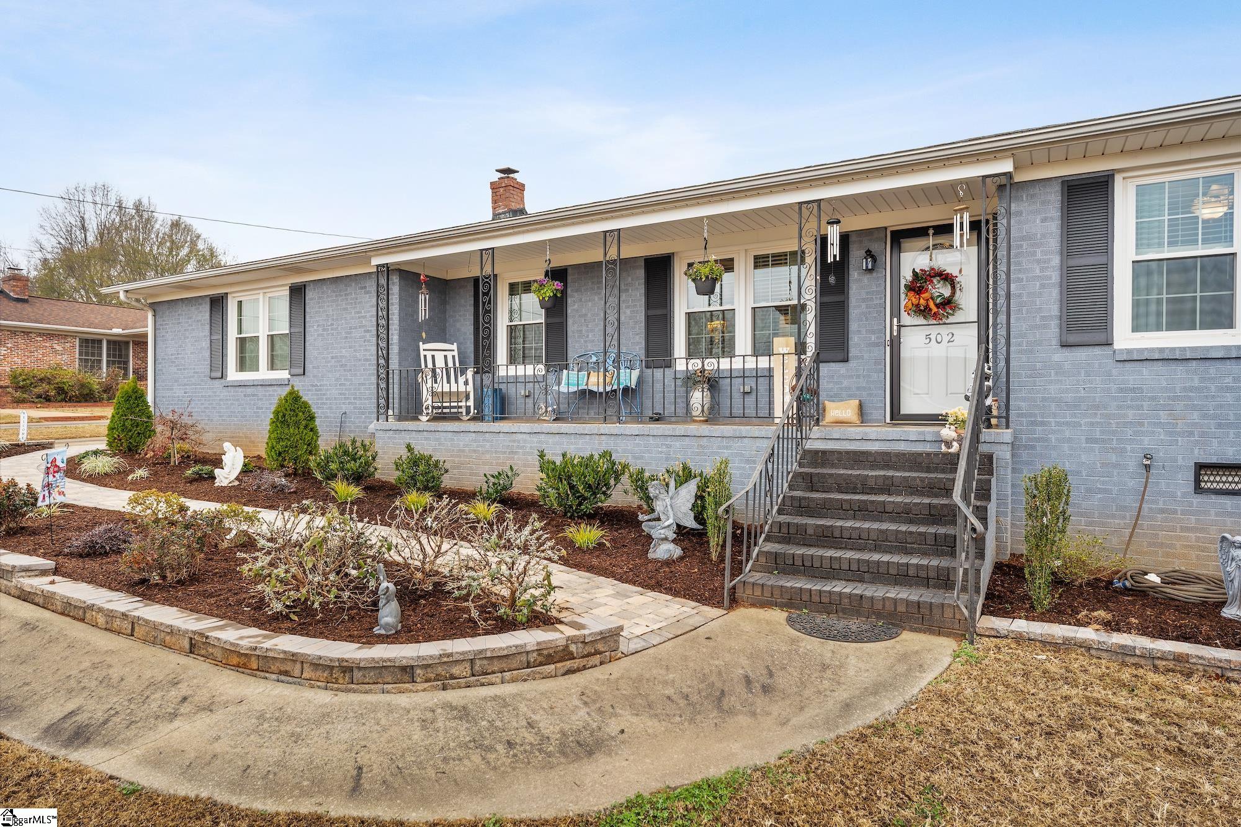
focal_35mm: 21
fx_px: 717
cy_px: 414
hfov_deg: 81.8
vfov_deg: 60.0
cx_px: 620
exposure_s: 1/50
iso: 100
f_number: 5.6
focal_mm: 20.8
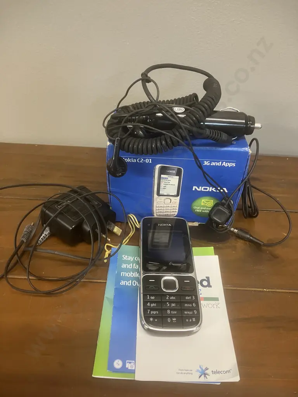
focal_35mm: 28
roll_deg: -3.0
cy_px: 198
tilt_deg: -42.6
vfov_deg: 63.4
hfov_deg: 49.7
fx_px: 321
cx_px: 149
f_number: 1.8
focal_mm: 3.99
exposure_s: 1/50
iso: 250
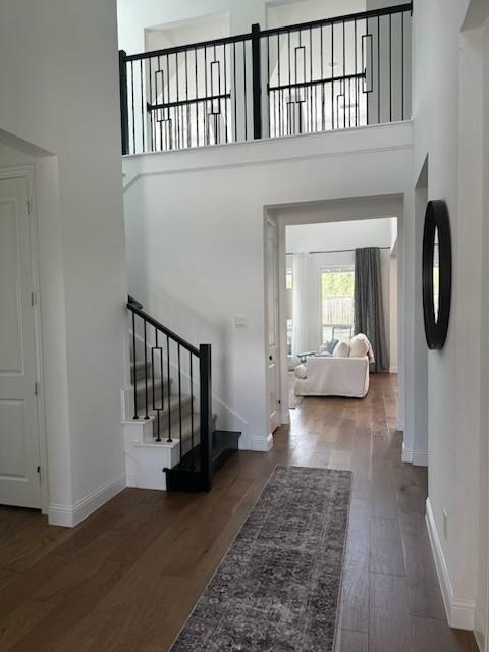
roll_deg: +1.2
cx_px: 244
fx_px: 452
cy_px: 326
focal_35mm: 24
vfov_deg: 71.6
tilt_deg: -3.6
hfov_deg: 56.8
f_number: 1.78
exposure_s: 1/121
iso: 125
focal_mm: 6.86
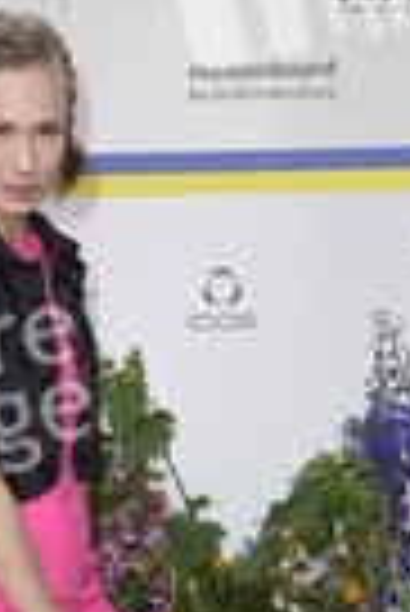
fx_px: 2198
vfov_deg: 15.5
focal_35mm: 129
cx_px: -9
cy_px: 639
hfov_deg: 10.6
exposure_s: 1/250
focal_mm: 44
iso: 640
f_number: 6.3
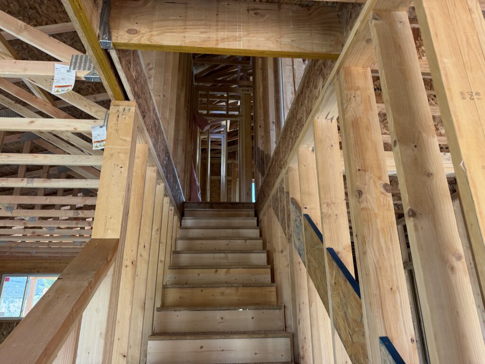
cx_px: 242
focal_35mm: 24
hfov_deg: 71.6
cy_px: 182
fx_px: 336
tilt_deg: +18.8
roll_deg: -1.5
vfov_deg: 56.8
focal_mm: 6.76
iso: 125
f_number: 1.78
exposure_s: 1/137
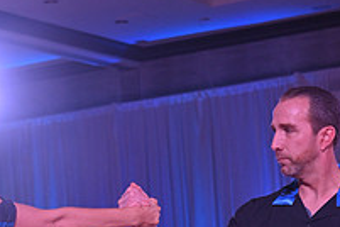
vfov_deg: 8.3
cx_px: 145
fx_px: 1502
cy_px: 413
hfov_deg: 12.9
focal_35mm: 159
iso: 1400
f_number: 5
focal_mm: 55
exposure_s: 1/400
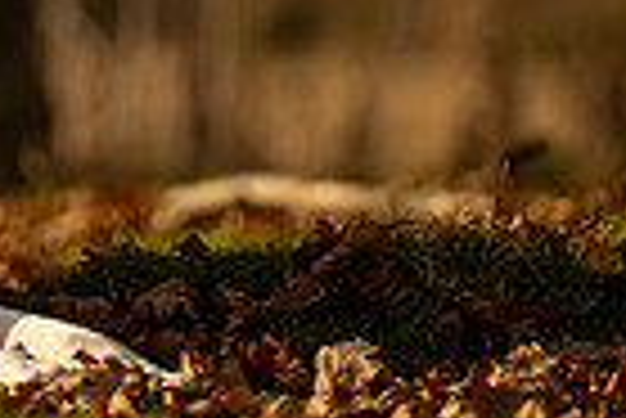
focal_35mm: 723
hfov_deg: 2.8
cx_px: -374
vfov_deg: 1.9
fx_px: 12585
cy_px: -222
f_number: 2.8
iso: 200
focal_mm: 173
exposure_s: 1/3200
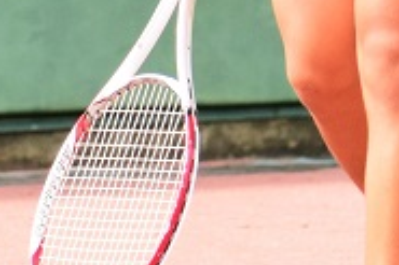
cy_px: -172
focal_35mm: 891
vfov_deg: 1.5
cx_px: 47
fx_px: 9866
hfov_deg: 2.3
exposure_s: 1/1250
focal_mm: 110
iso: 500
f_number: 4.8
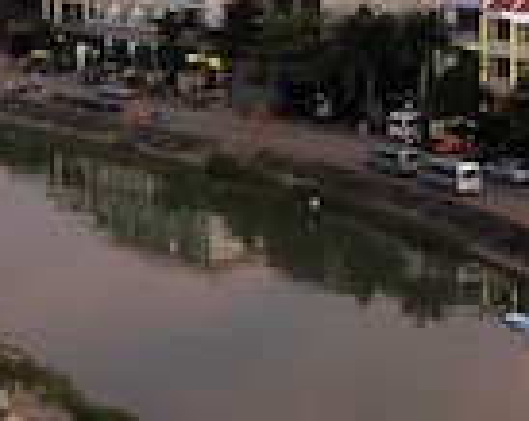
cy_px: -73
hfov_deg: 15.0
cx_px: 170
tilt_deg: -2.7
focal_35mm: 128
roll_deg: -0.4
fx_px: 2000
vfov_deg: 11.8
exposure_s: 1/17
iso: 40
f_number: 1.8
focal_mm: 3.99
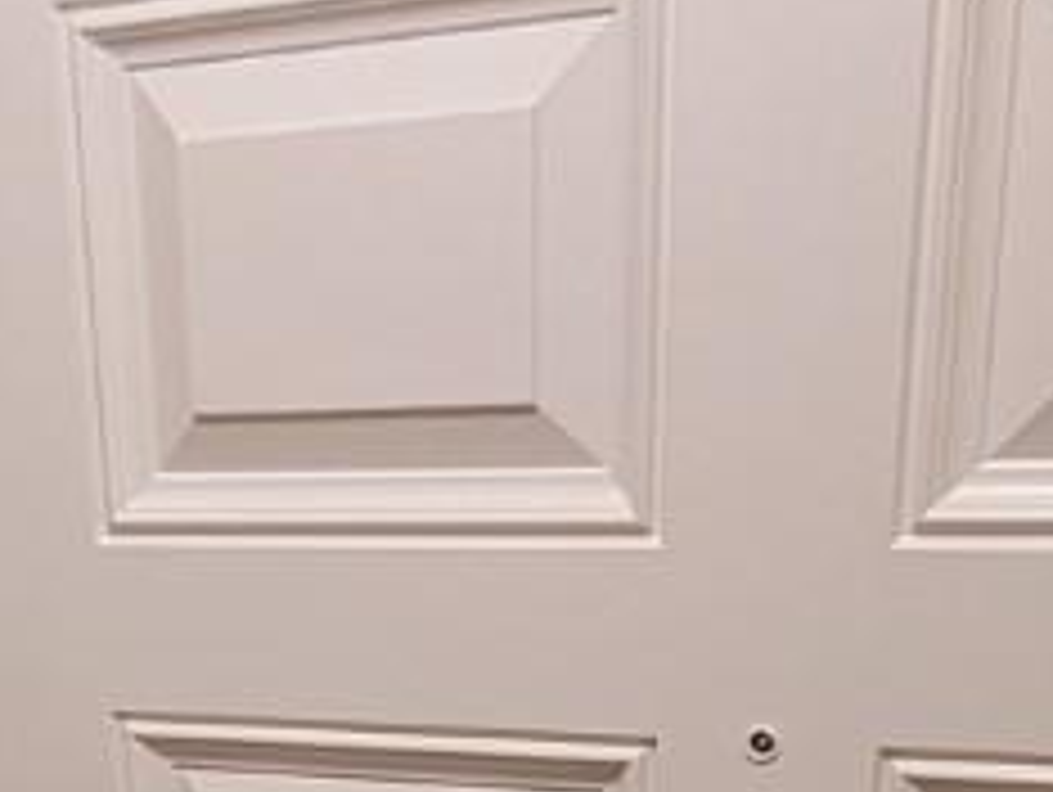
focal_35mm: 80
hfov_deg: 22.7
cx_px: -153
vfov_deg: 15.6
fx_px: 2436
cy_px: 1462
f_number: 2.2
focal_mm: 1.74
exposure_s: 1/60
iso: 125
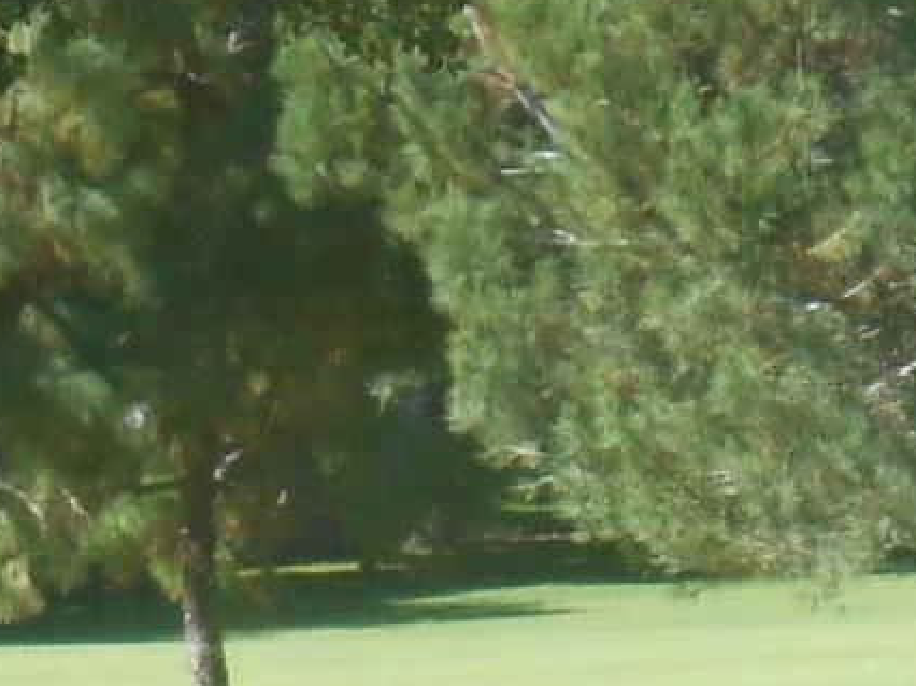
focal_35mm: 289
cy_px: 600
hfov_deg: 6.9
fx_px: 7643
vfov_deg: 5.1
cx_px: 664
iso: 80
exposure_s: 1/125
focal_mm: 7.2
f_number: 3.9
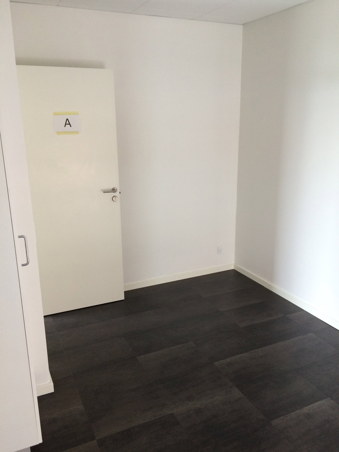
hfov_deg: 48.2
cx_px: 170
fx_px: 379
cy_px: 226
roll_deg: +0.2
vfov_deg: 61.7
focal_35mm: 29
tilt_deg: -16.3
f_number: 2.2
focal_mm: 4.15
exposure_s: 1/33
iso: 80
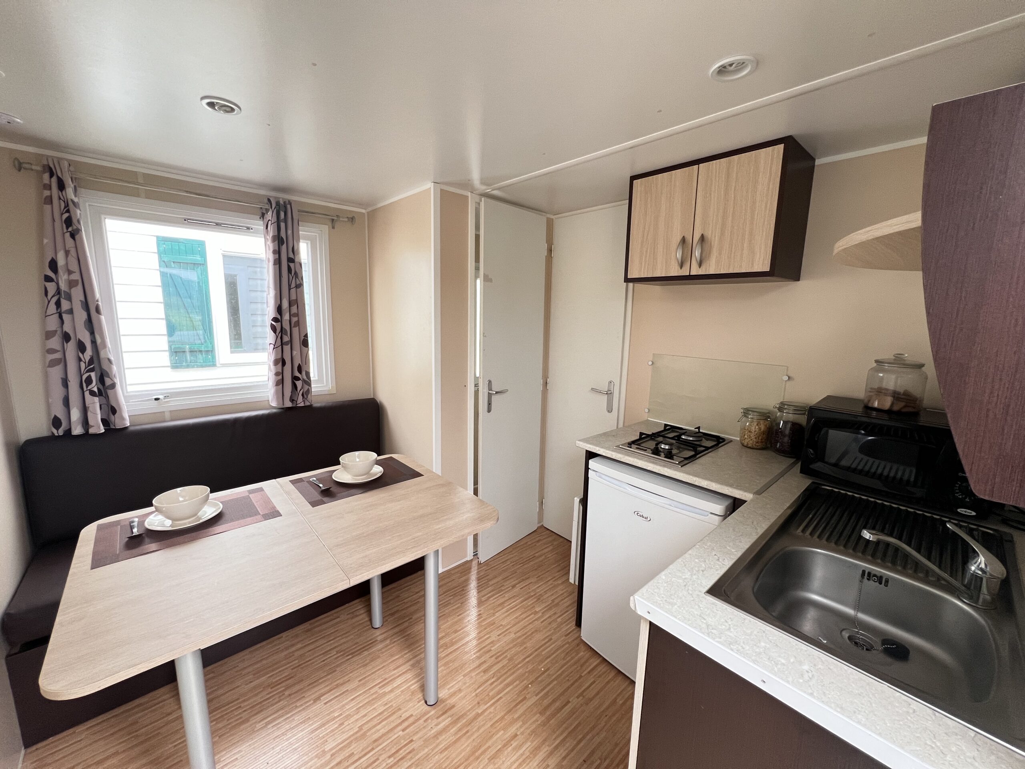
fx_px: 385
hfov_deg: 106.2
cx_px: 512
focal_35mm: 13
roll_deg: -1.8
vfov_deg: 89.9
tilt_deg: -9.0
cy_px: 384
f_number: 1.8
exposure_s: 1/99
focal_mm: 1.57
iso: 125
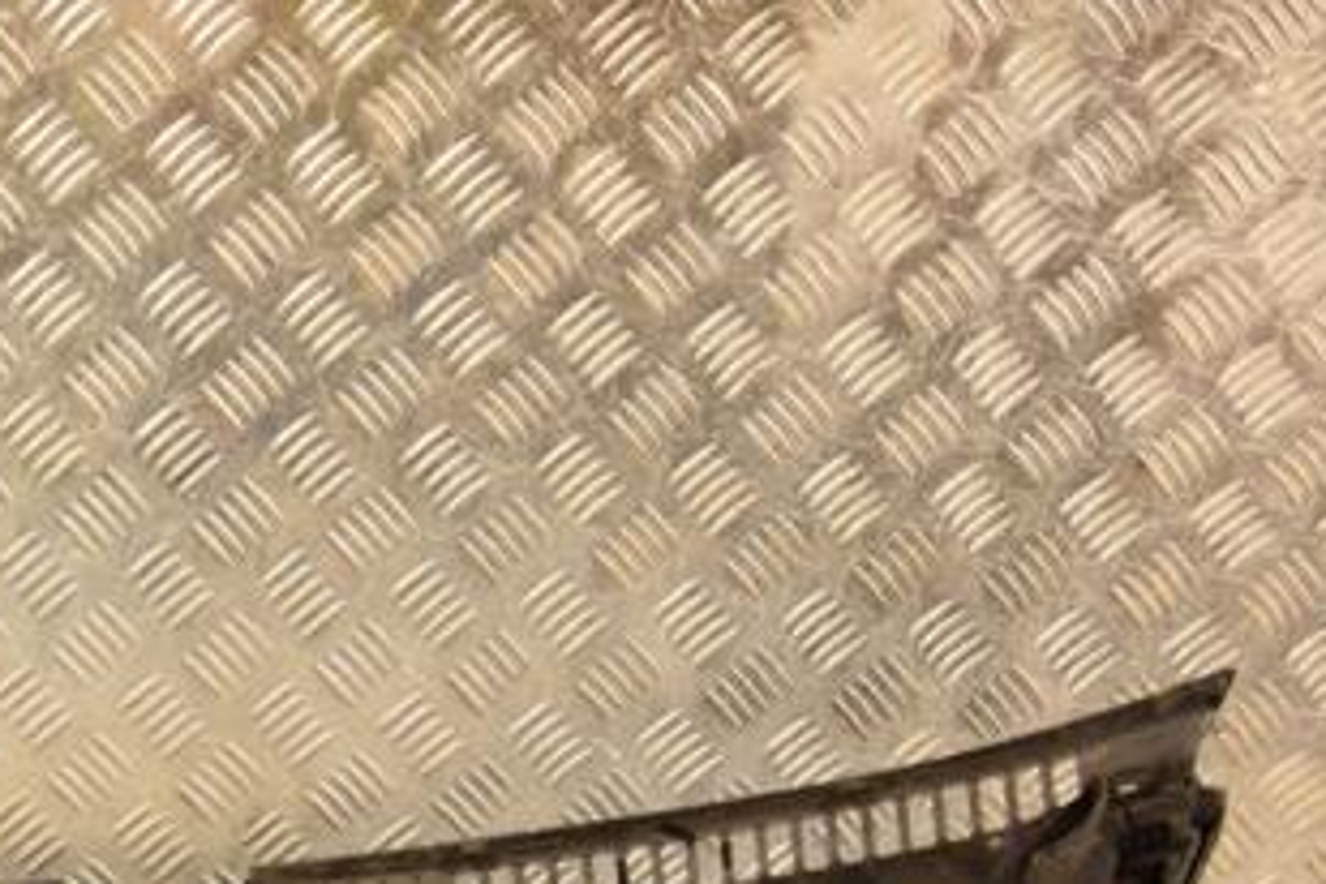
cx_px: 266
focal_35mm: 64
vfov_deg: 20.7
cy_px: 841
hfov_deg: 30.7
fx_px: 2357
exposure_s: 1/125
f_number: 5.6
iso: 800
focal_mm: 22
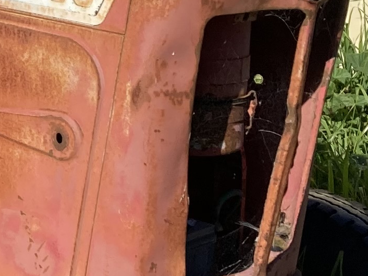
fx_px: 1700
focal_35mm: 160
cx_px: -307
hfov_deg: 11.4
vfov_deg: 9.2
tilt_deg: -10.9
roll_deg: -1.1
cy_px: 42
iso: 25
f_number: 1.8
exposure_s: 1/2667
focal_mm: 3.99
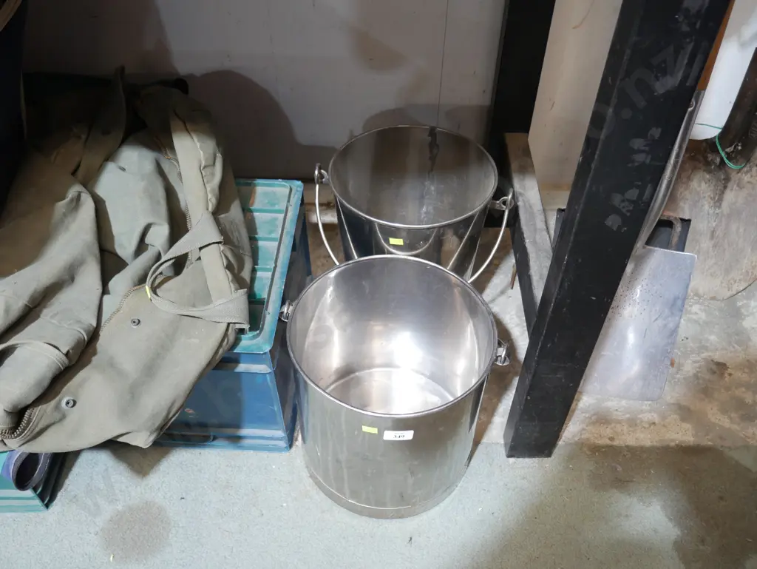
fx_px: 700
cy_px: 284
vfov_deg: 44.2
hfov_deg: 56.8
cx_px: 378
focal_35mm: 32
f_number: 3.6
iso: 1250
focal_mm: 16
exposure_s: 1/60
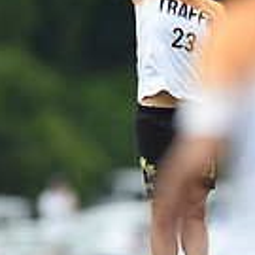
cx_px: 112
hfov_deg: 1.2
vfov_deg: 1.2
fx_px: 12176
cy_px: 130
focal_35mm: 1461
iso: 100
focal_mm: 400
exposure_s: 1/800
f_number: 2.8
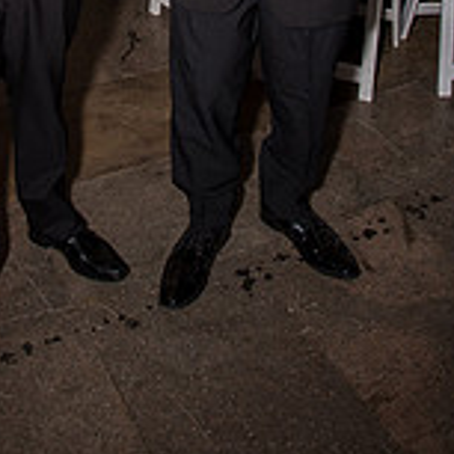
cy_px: -151
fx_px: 890
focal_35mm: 60
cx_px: 160
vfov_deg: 24.6
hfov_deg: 28.5
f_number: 7.1
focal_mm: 24
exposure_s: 1/80
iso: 200
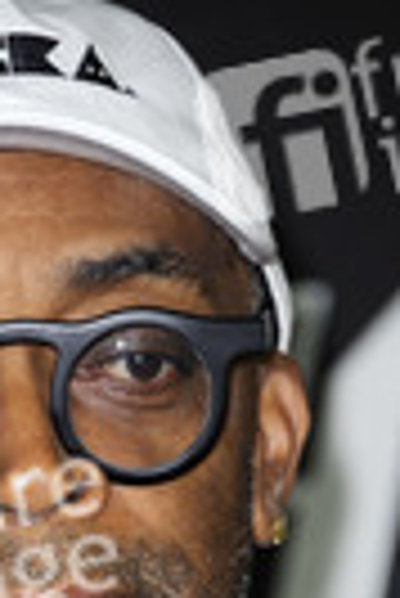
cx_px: 20
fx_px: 14977
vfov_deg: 2.3
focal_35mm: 901
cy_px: 791
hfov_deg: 1.5
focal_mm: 300
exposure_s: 1/160
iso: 500
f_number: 5.6
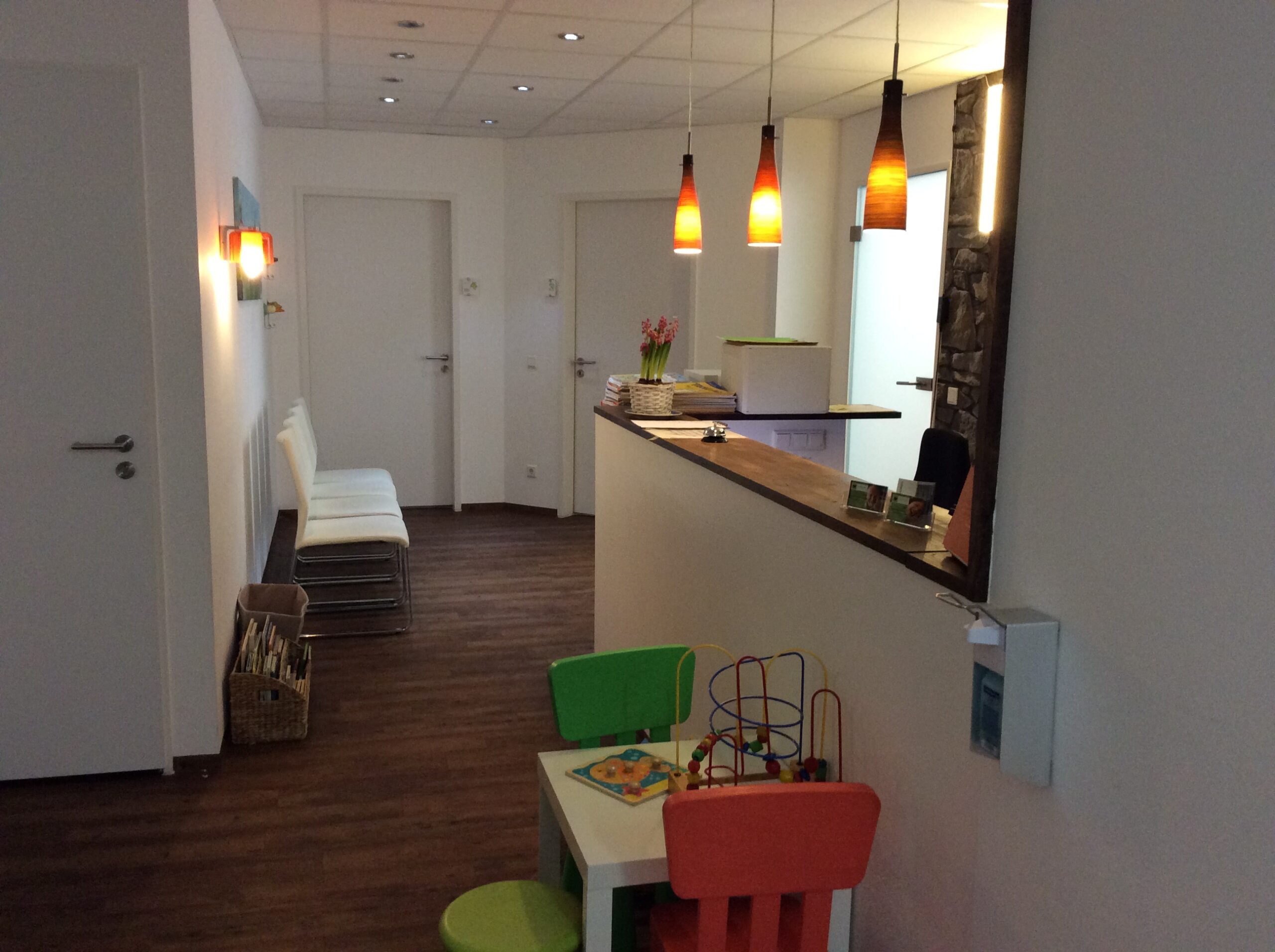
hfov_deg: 56.9
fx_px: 1177
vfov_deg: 44.1
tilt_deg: -9.4
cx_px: 638
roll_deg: -1.4
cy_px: 476
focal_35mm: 32
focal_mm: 3.3
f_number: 2.4
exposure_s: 1/25
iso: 160
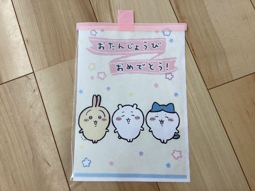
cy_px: 96
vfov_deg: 45.4
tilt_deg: -81.4
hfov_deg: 58.4
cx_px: 128
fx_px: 228
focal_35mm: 31
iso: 64
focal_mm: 3.3
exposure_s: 1/60
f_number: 2.4
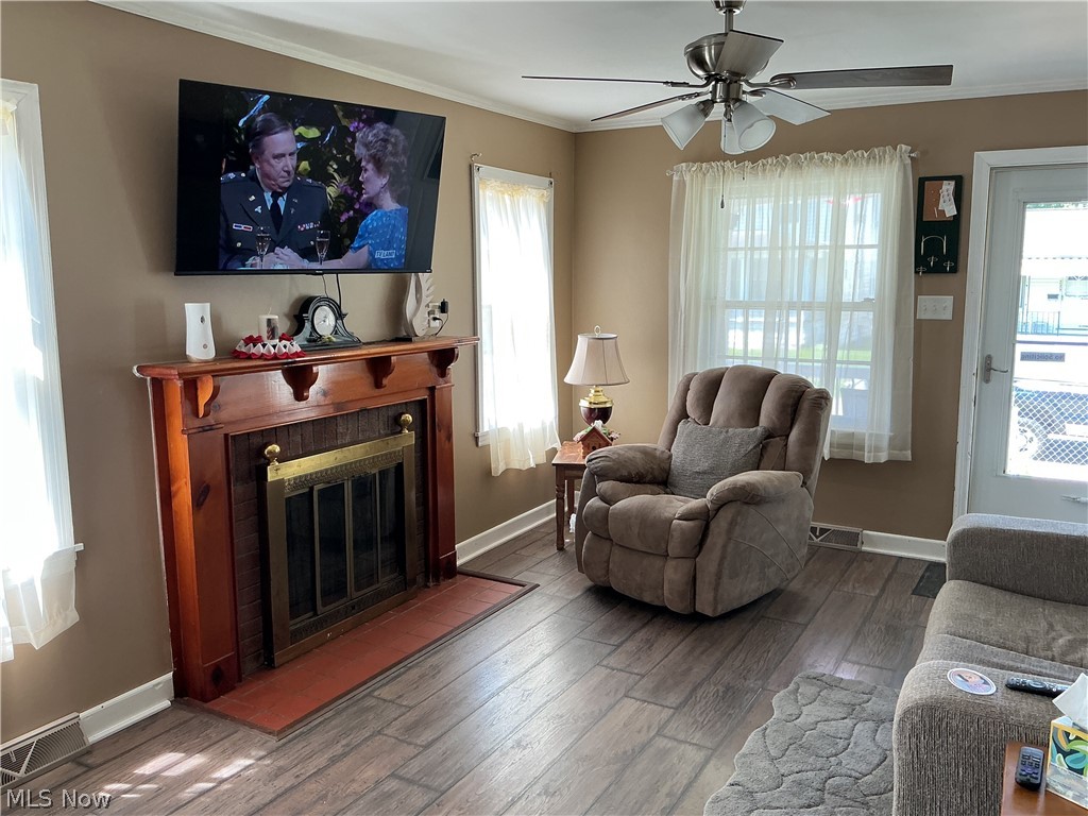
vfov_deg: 48.2
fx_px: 911
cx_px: 544
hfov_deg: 61.7
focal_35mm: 29
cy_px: 408
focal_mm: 3
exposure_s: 1/60
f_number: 1.8
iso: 40
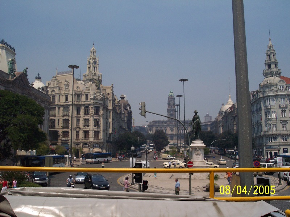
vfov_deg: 37.7
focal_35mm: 38
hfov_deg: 49.0
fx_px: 318
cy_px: 108
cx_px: 145
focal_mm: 8
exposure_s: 1/1000
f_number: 4.8
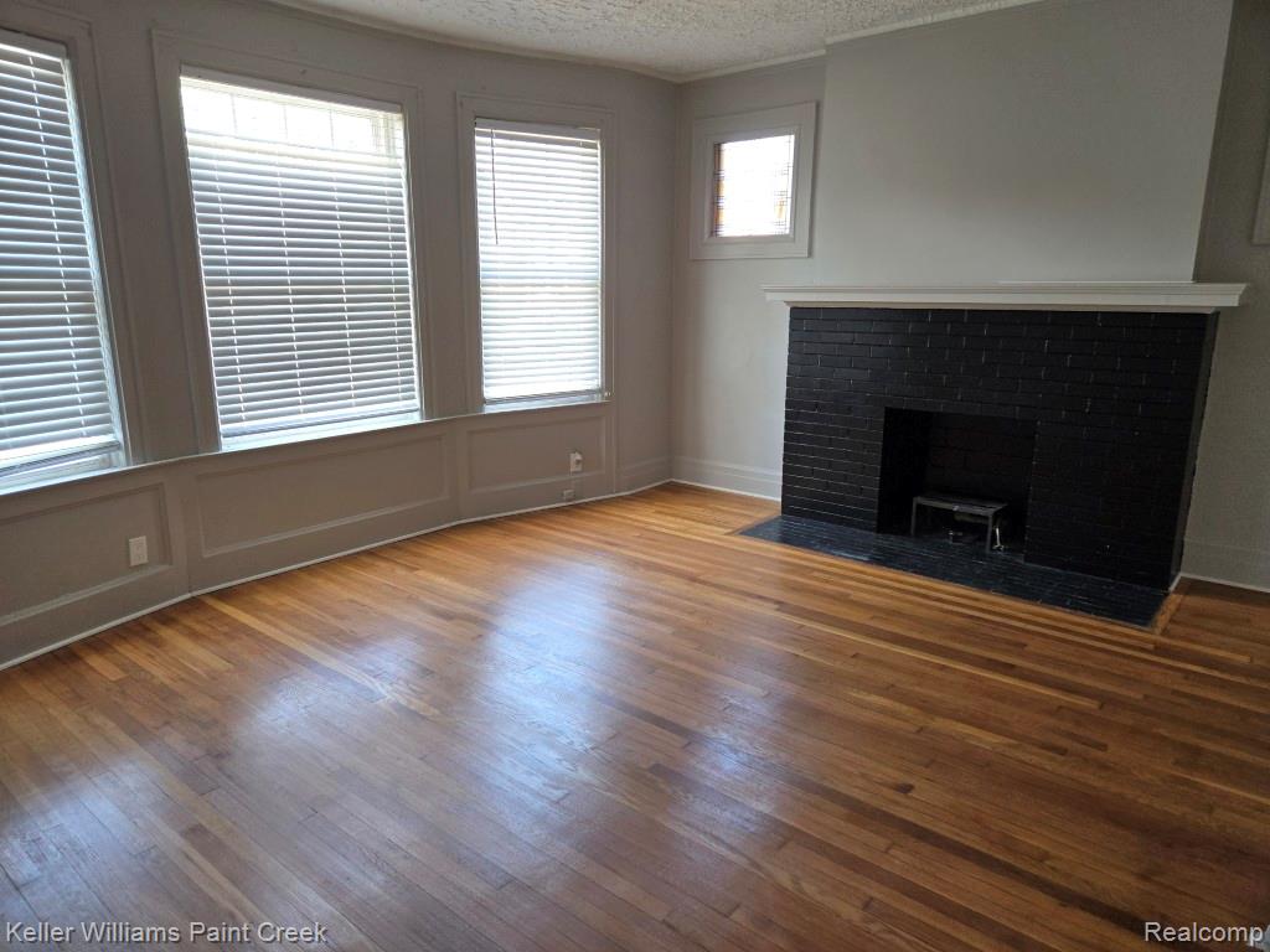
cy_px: 476
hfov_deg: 73.9
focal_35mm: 23
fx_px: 844
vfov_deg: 58.9
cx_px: 635
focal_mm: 5.4
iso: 64
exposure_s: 1/60
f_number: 1.8
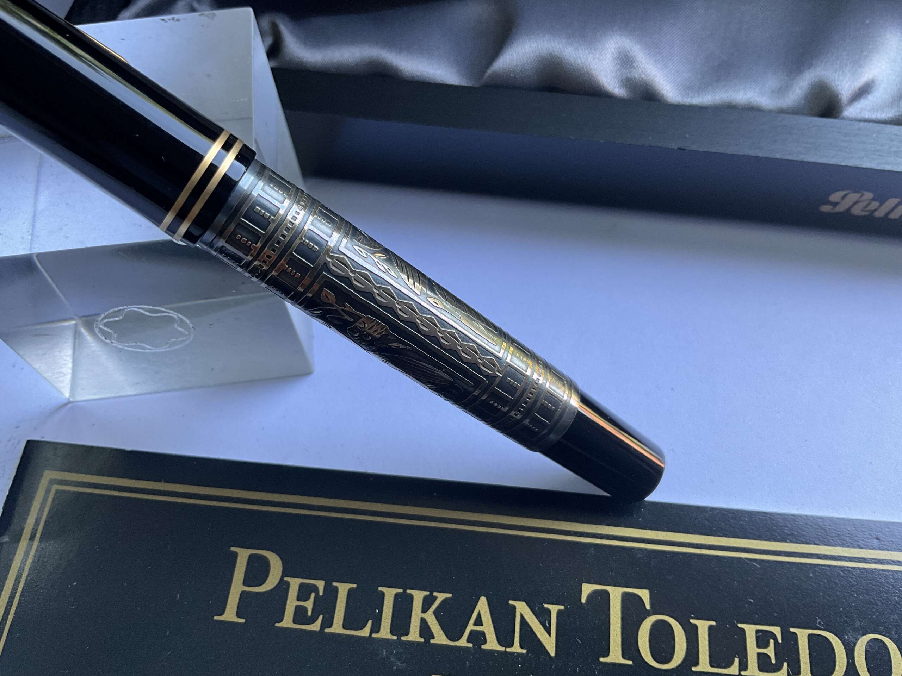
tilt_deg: -62.3
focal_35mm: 29
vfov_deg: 48.2
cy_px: 338
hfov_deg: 61.7
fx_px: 756
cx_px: 451
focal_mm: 3
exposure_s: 1/107
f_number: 1.8
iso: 64
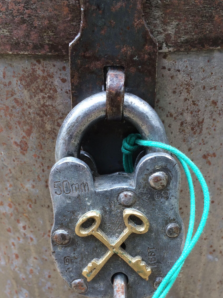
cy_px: 194
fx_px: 361
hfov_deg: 34.3
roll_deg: +0.6
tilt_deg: -31.7
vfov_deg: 44.3
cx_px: 125
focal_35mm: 42
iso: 40
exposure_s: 1/50
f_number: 2.2
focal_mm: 4.15
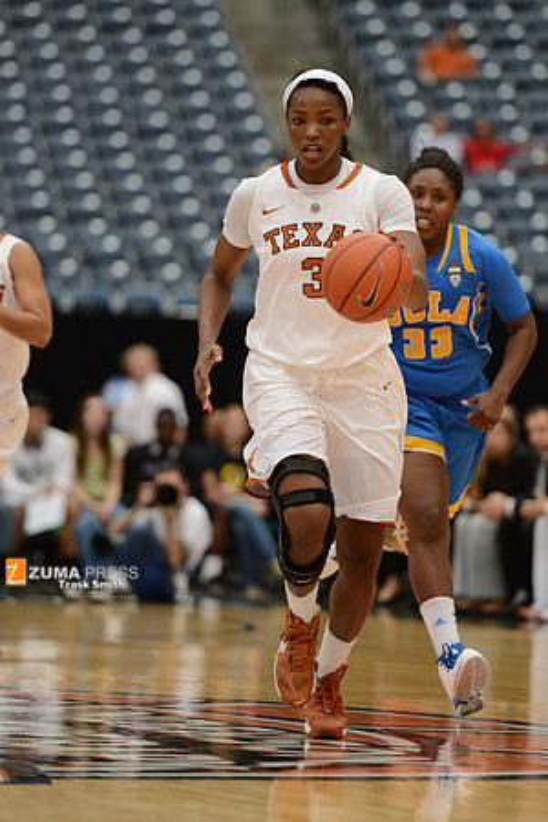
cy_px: 411
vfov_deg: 10.3
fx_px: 4566
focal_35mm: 200
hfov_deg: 6.9
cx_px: 274
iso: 1000
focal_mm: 200
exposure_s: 1/1250
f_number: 2.8
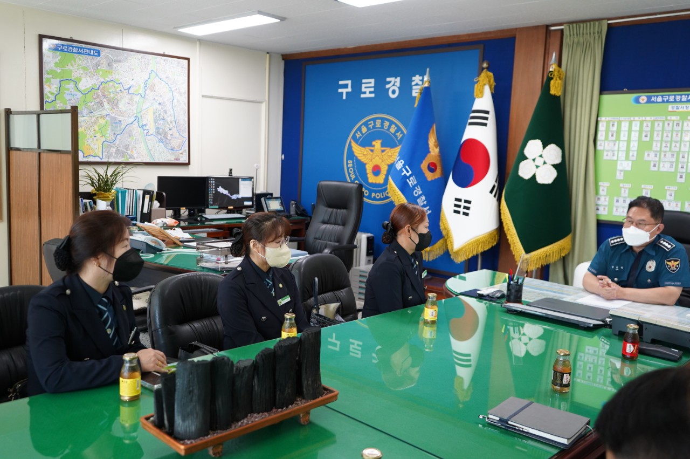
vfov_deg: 42.3
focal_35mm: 31
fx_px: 594
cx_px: 345
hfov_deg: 60.3
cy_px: 230
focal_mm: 31
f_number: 4
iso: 1600
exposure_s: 1/161
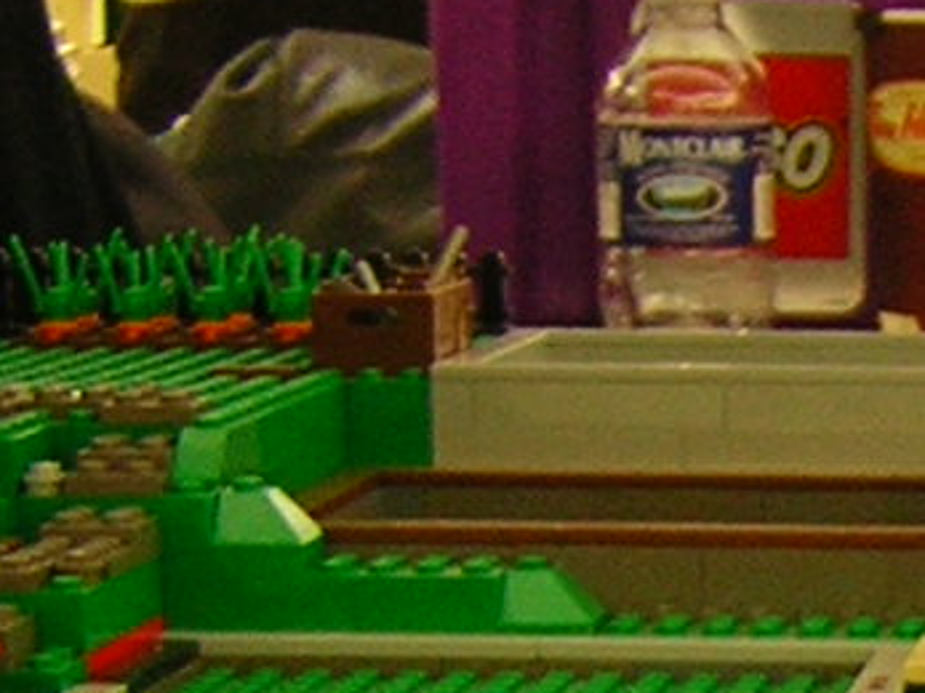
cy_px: 1053
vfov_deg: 8.7
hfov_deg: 11.3
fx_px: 4434
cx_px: 1485
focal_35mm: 166
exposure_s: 1/5.6
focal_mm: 4.7
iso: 67
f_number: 2.6
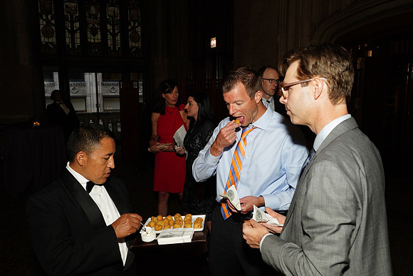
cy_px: 138
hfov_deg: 63.6
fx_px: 333
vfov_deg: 45.0
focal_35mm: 29
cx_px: 206
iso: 500
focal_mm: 29
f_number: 5.6
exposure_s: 1/125
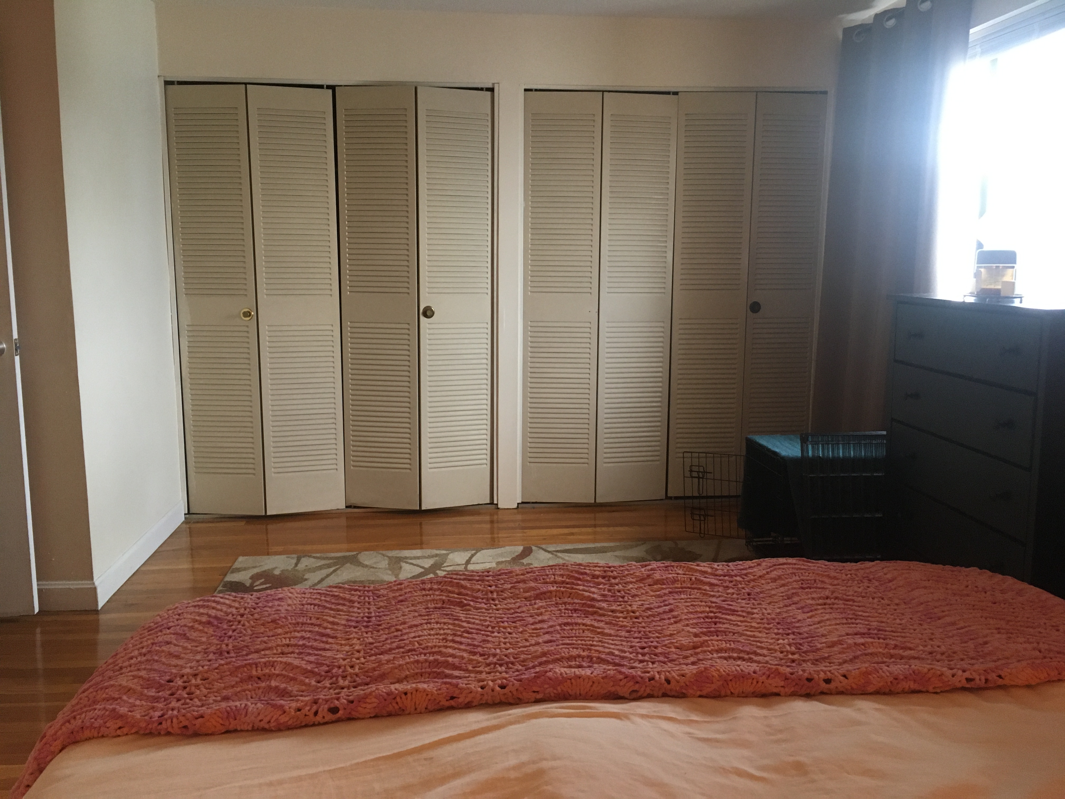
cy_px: 400
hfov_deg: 61.7
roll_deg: -0.2
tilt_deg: -9.3
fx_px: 892
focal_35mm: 29
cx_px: 532
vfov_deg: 48.2
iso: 160
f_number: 2.2
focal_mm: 4.15
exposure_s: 1/30
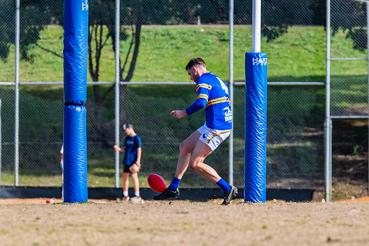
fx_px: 5322
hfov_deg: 4.0
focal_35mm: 519
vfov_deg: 2.7
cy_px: 127
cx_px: 223
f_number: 7.1
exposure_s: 1/1600
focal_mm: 420
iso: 640
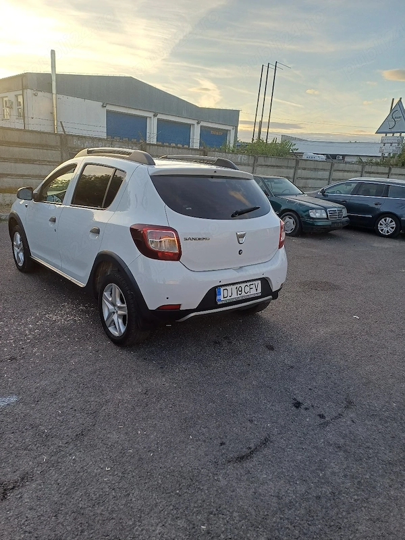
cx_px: 202
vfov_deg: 69.4
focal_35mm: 25
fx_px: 390
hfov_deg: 54.9
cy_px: 270
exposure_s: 1/154
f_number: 1.8
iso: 50
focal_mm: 4.65
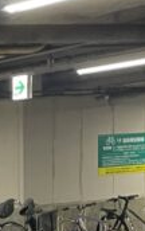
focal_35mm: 164
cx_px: -267
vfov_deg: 12.2
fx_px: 1033
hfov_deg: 7.2
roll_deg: +1.5
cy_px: 333
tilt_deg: -7.5
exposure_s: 1/50
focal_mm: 4.2
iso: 64
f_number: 1.6
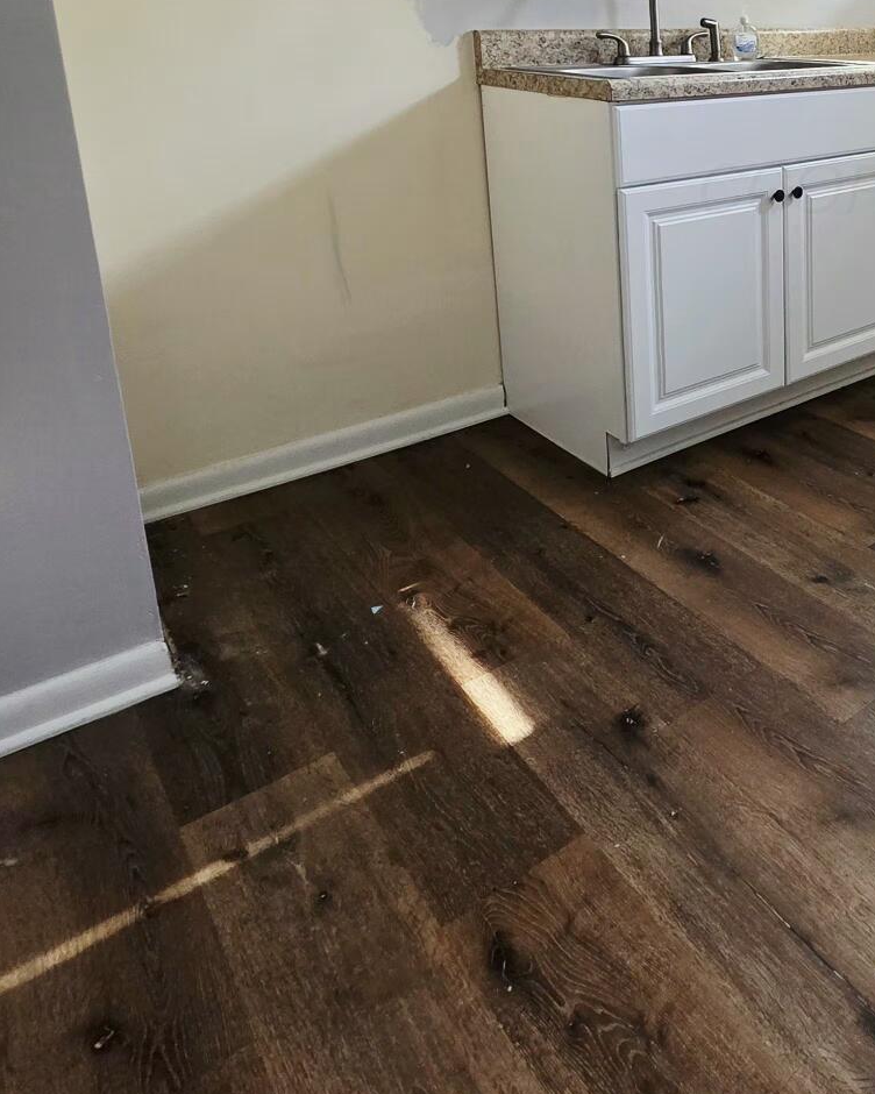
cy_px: 187
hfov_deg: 45.2
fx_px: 874
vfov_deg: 58.1
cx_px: 870
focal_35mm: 27
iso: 200
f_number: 1.9
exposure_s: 1/120
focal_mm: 2.2
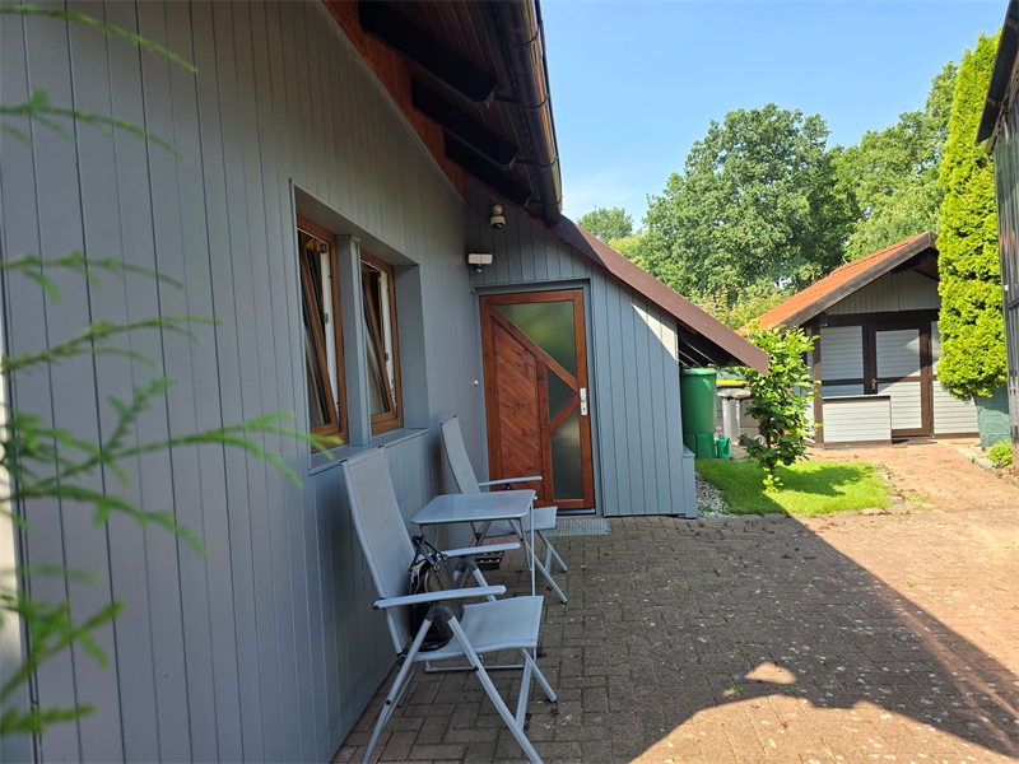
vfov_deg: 58.9
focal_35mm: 23
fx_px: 677
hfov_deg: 73.9
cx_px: 510
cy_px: 382
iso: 12
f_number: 1.7
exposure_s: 1/280
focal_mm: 6.3
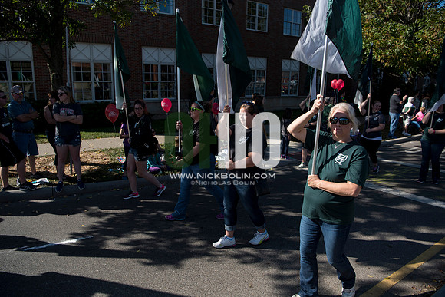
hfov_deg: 73.7
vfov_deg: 53.2
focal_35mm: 24
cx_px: 222
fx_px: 297
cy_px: 148
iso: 250
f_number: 4.5
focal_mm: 24
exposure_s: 1/1600
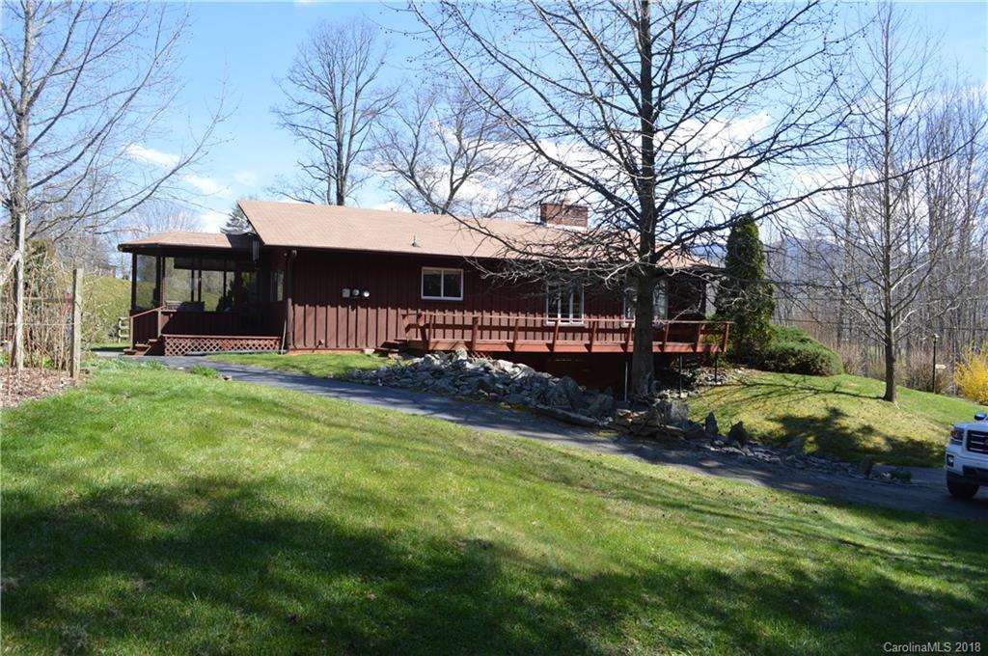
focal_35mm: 27
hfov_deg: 67.4
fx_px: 740
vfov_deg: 47.8
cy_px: 328
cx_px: 494
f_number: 6.3
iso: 100
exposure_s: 1/160
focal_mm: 18
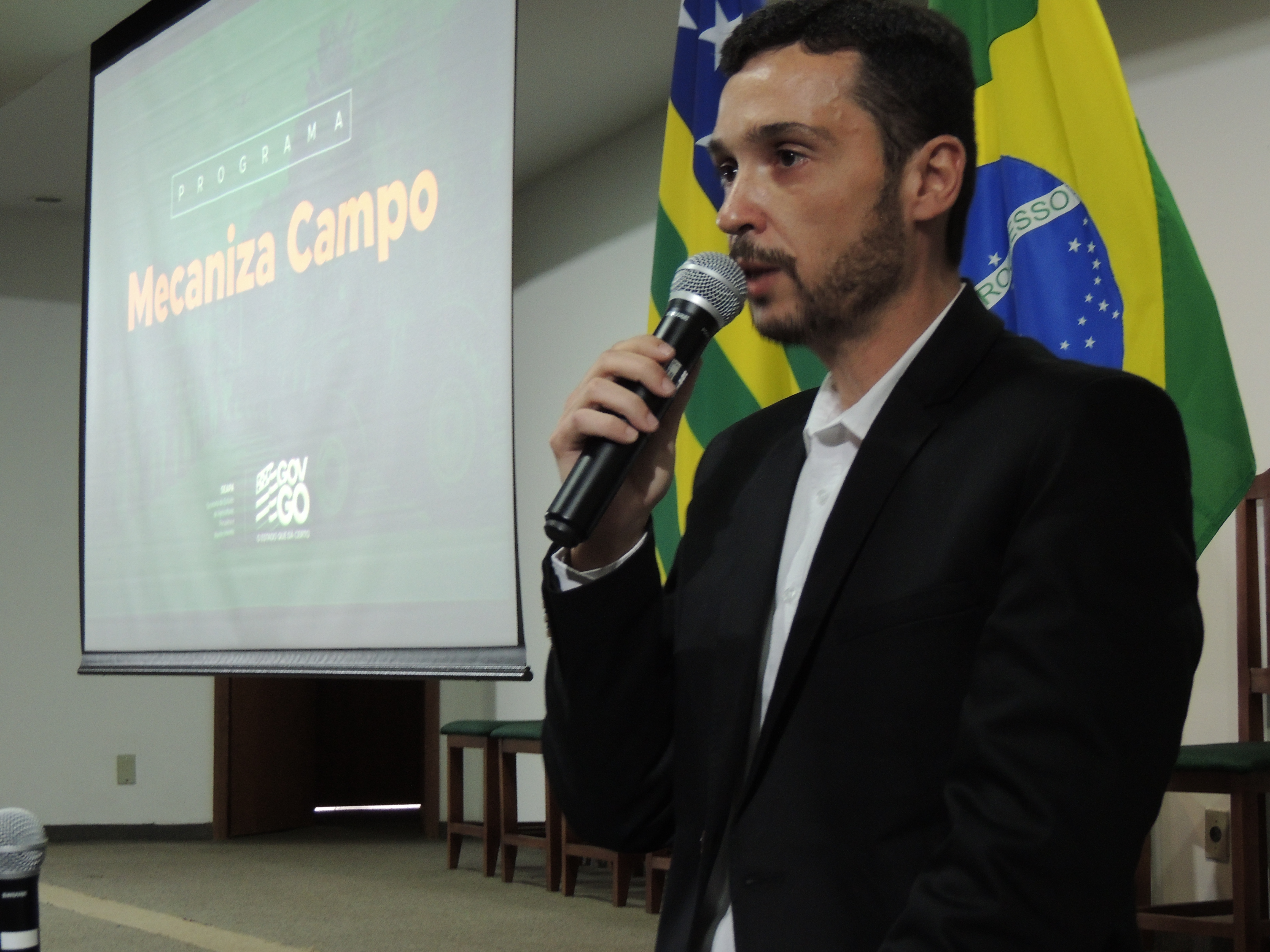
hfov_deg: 27.8
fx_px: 2568
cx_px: 635
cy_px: 476
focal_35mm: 70
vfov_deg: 21.0
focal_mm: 12.4
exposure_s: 1/15
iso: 400
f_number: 3.9
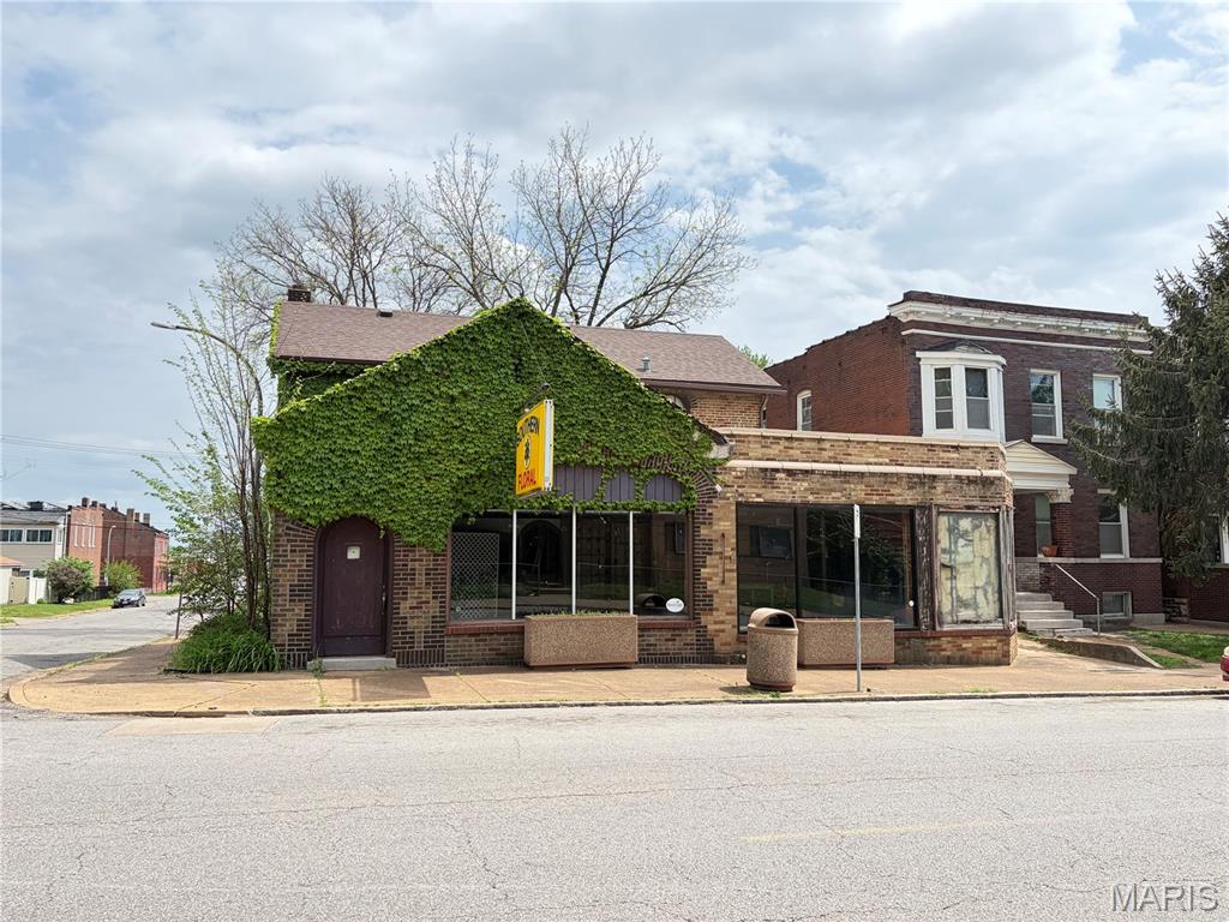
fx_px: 923
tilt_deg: +6.0
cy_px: 461
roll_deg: -1.1
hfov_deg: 67.3
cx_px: 614
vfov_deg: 53.1
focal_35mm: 26
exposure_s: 1/2639
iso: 64
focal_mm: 5.96
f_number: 1.6
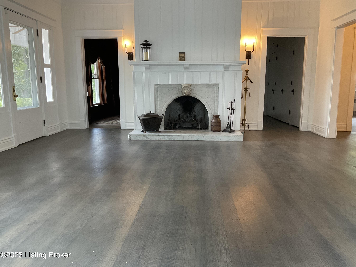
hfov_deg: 61.7
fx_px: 298
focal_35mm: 29
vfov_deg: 48.2
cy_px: 134
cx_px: 178
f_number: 1.8
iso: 125
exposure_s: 1/60
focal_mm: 3
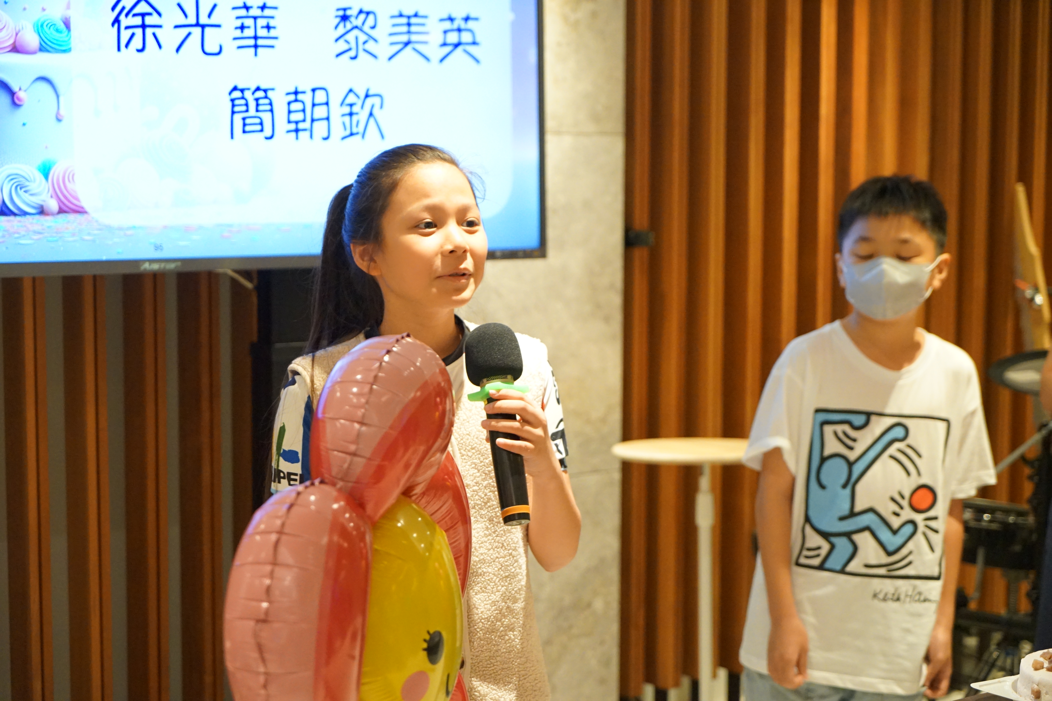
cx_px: 526
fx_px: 2045
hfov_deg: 28.8
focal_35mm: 70
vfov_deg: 19.5
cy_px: 350
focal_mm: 70
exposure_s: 1/160
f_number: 4
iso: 6400
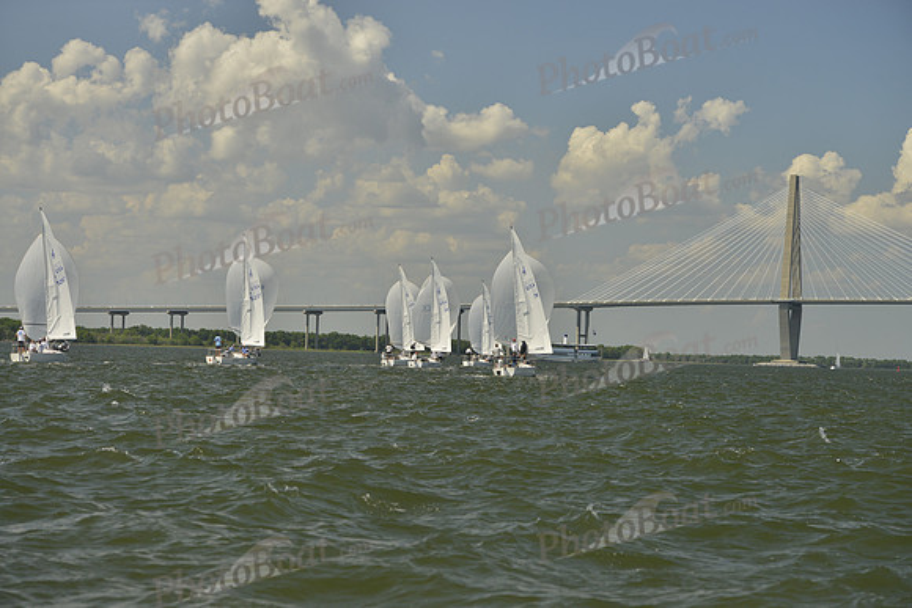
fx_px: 2331
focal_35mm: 92
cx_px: 456
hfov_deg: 22.1
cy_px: 304
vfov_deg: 14.9
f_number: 6.3
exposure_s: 1/1250
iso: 280
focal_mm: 92
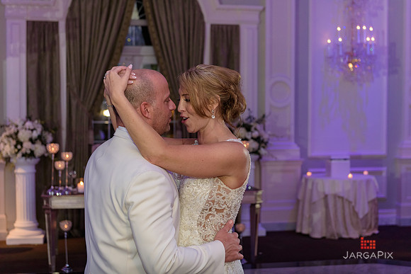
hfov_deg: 33.4
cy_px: 137
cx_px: 206
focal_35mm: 60
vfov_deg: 22.6
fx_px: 685
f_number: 3.2
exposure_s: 1/125
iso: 1600
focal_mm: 60
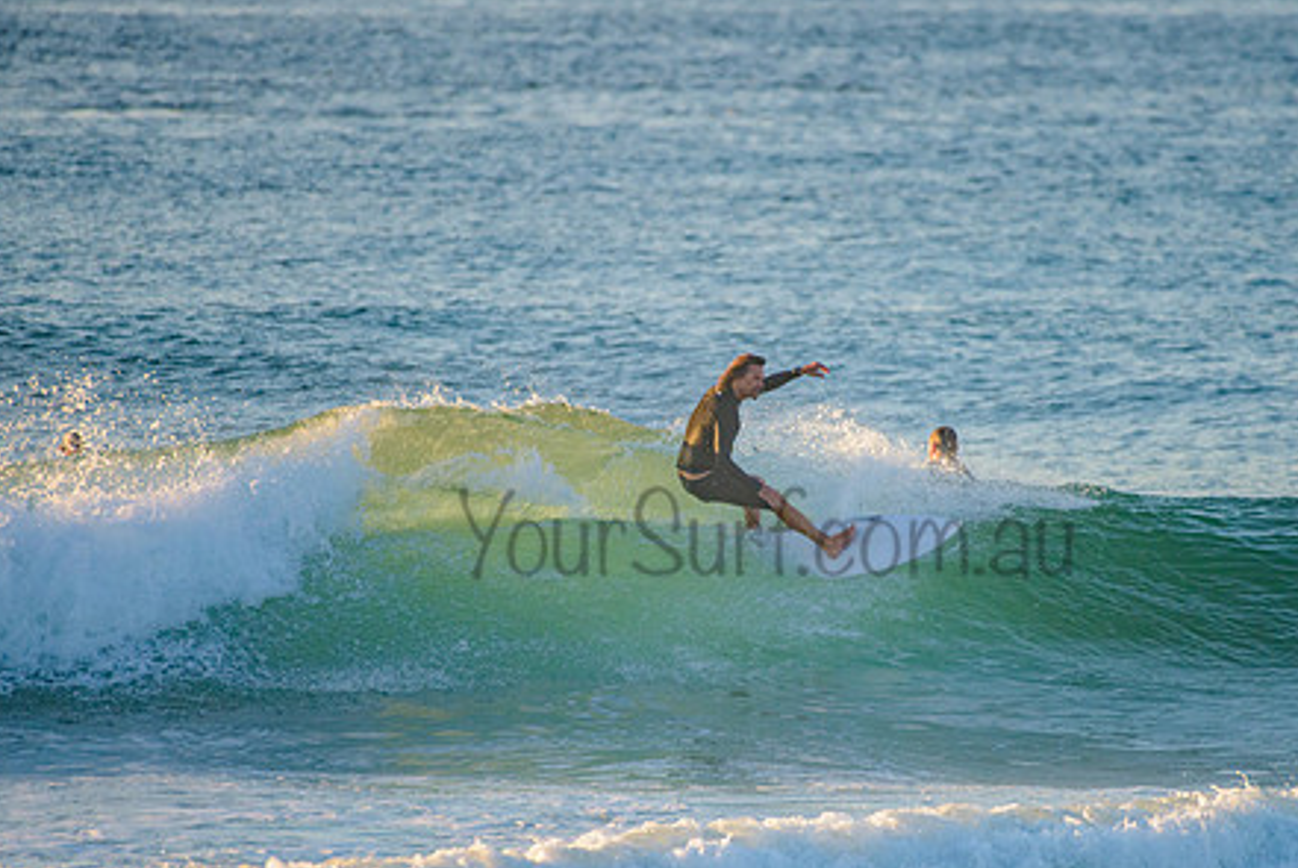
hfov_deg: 3.1
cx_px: 762
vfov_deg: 2.1
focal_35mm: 657
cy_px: 508
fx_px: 23711
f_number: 5.6
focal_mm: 500
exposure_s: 1/1250
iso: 500
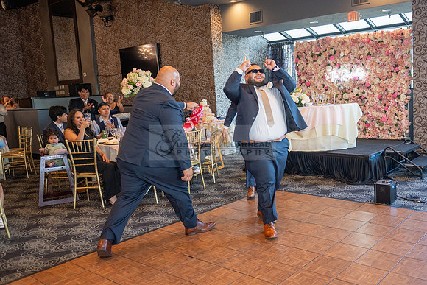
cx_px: 291
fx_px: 388
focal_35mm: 33
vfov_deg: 40.3
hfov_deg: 56.2
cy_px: 137
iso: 800
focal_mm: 24
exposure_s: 1/200
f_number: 2.8
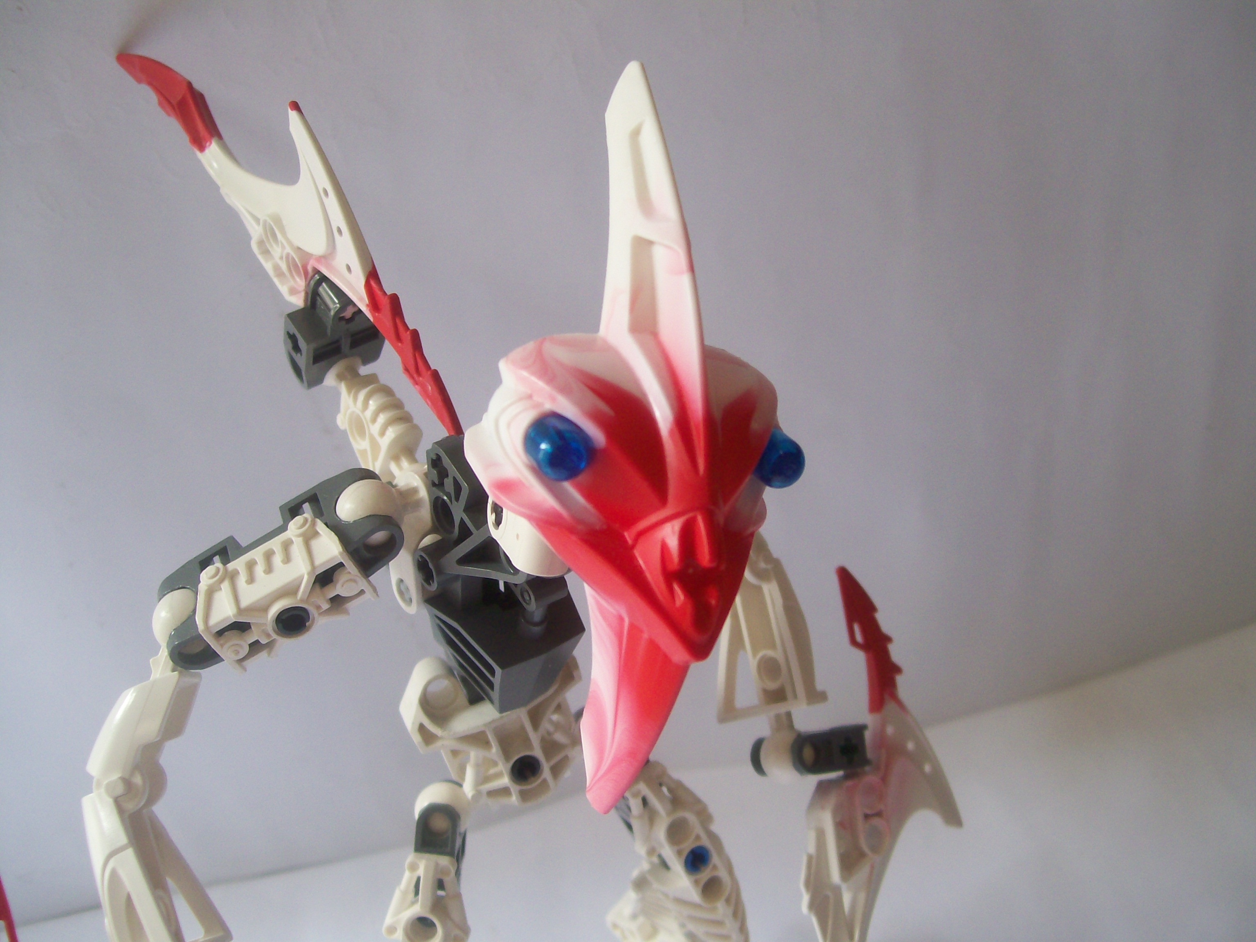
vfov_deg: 39.7
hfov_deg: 51.4
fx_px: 1306
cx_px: 628
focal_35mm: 36
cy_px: 471
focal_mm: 6
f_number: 2.7
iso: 80
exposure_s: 1/67.4
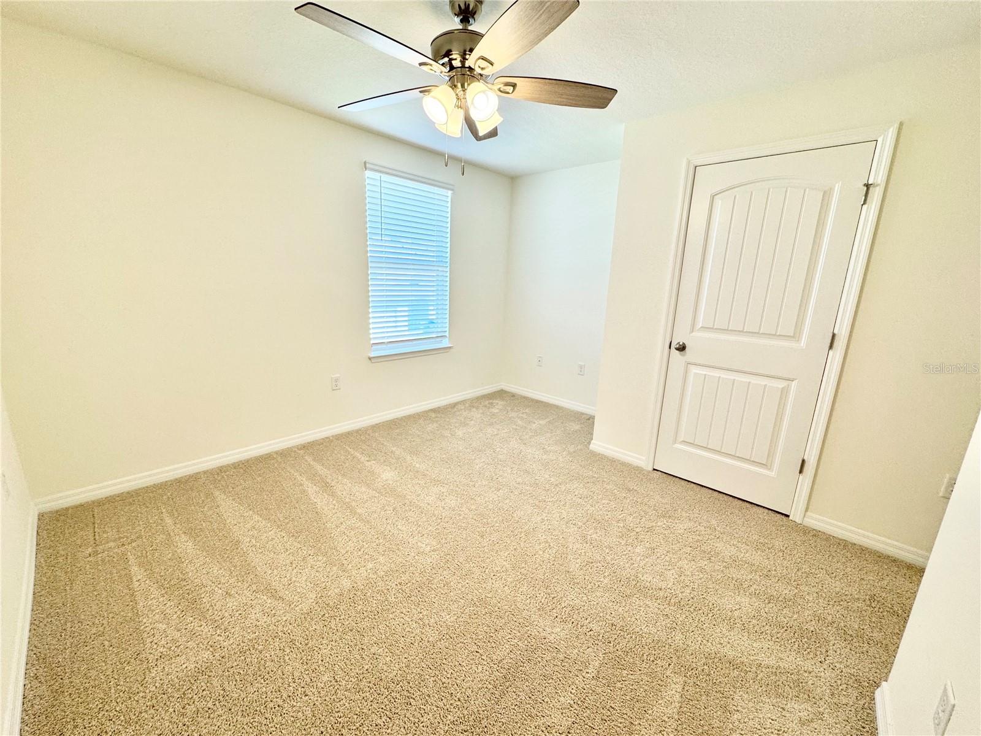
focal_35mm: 14
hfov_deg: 102.1
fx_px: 397
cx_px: 490
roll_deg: -2.6
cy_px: 368
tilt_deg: -12.7
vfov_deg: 85.7
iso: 125
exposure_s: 1/120
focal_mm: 2.22
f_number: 2.2
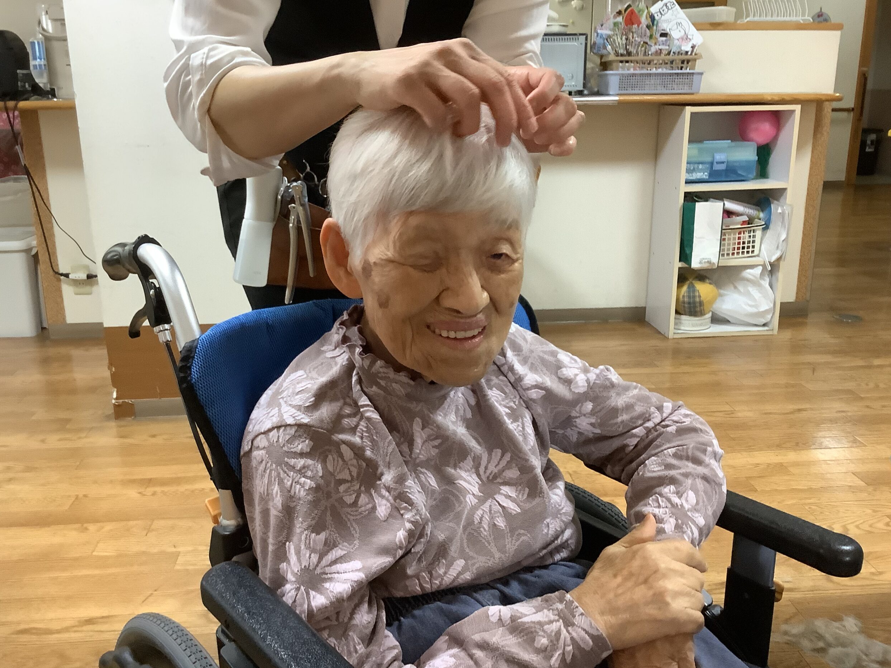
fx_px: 824
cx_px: 436
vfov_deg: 44.2
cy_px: 333
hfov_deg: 56.8
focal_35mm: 32
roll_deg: +1.6
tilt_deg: -17.5
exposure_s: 1/60
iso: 400
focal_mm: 3.3
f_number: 2.4
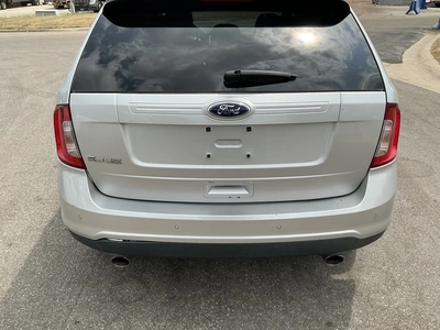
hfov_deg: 63.4
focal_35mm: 28
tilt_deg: -23.2
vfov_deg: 49.7
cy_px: 165
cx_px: 220
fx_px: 356
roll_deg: +1.6
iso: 25
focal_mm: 3
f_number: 1.8
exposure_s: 1/1490
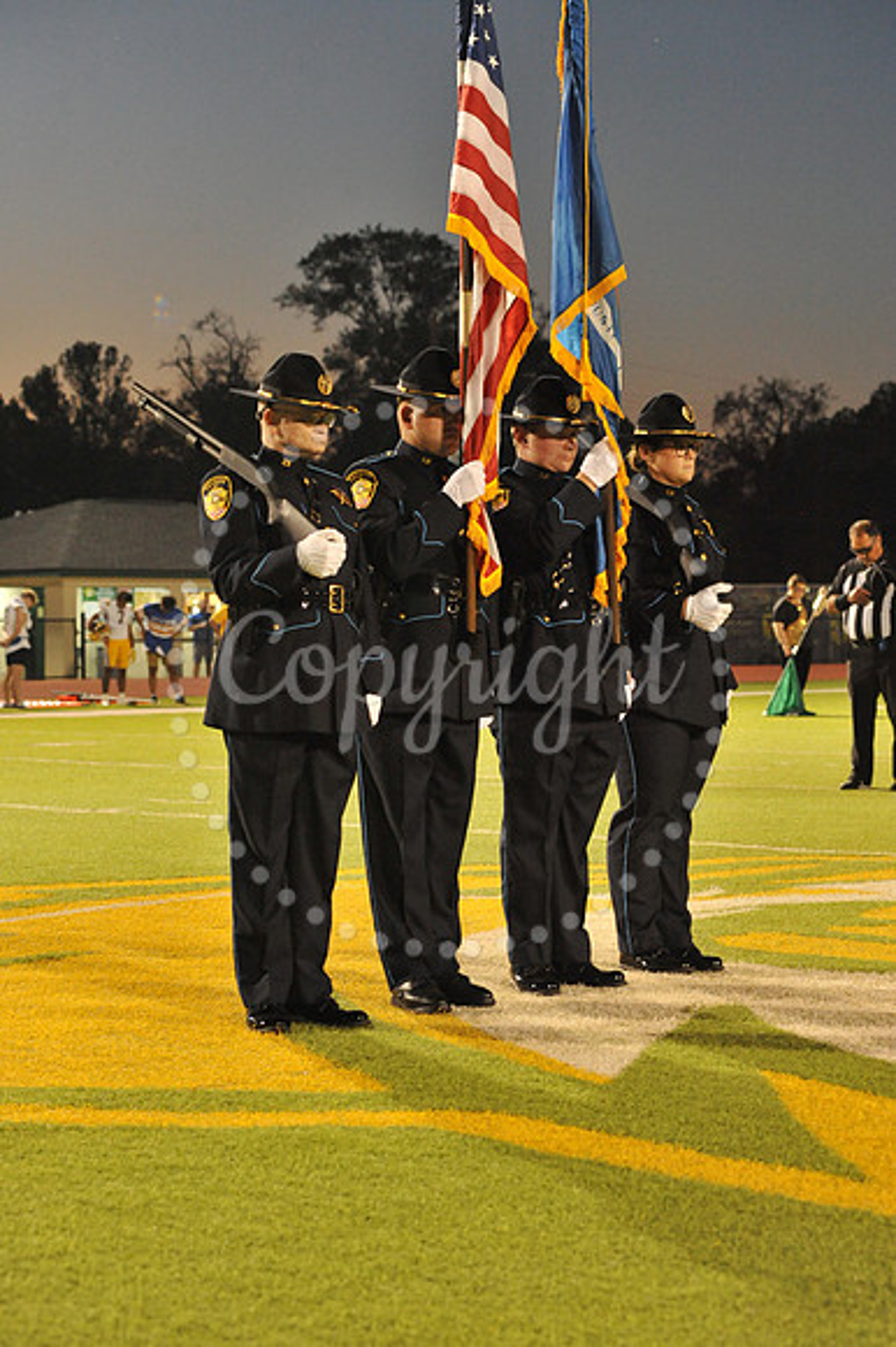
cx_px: 448
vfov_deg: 25.4
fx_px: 2990
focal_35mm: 80
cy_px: 674
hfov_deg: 17.0
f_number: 5.6
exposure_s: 1/125
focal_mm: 80
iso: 5000
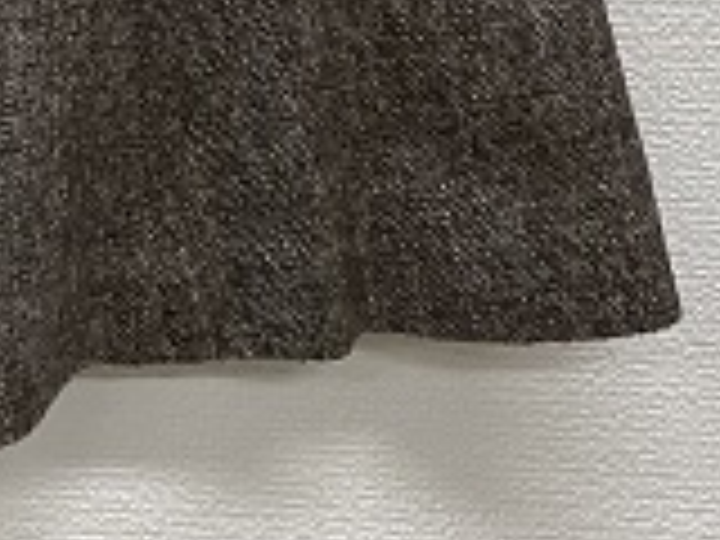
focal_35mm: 162
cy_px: -1143
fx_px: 3370
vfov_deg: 7.8
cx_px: -940
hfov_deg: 10.6
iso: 80
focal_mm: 4.2
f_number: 1.6
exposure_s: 1/120
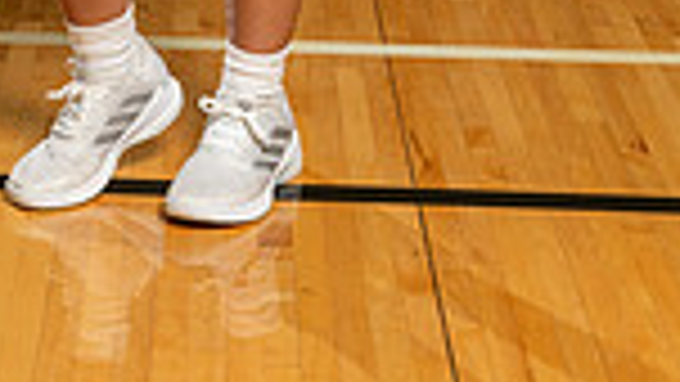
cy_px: -562
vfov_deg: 8.6
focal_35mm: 128
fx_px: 2308
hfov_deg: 16.6
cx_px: 113
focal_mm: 41
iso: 500
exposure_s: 1/250
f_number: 5.6
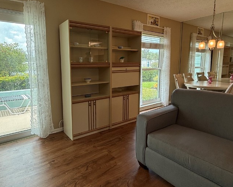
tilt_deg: -6.7
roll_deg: +0.1
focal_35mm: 22
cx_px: 97
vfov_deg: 63.0
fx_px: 152
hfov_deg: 74.5
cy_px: 83
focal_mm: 2.22
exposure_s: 1/120
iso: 80
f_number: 2.2
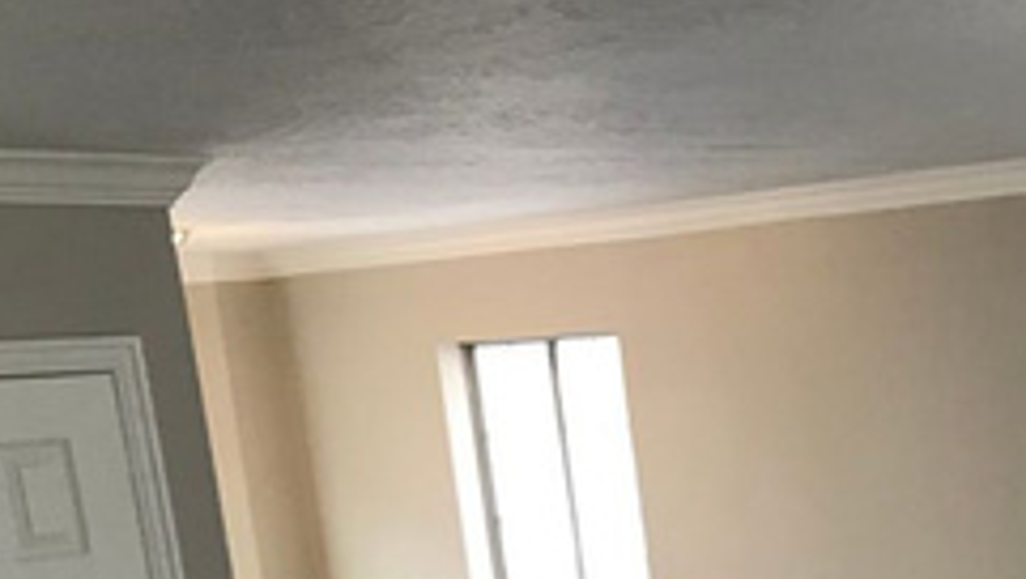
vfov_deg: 13.8
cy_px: 949
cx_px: 1154
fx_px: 2205
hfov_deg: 24.3
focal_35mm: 81
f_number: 1.8
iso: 32
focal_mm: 3.99
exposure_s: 1/30
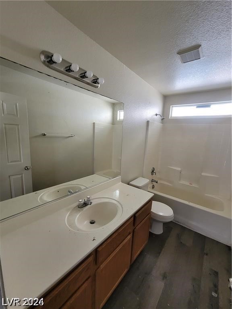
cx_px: 116
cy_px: 154
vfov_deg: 106.2
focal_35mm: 13
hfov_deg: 89.9
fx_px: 116
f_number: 2.2
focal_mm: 2.2
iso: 160
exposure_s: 1/60
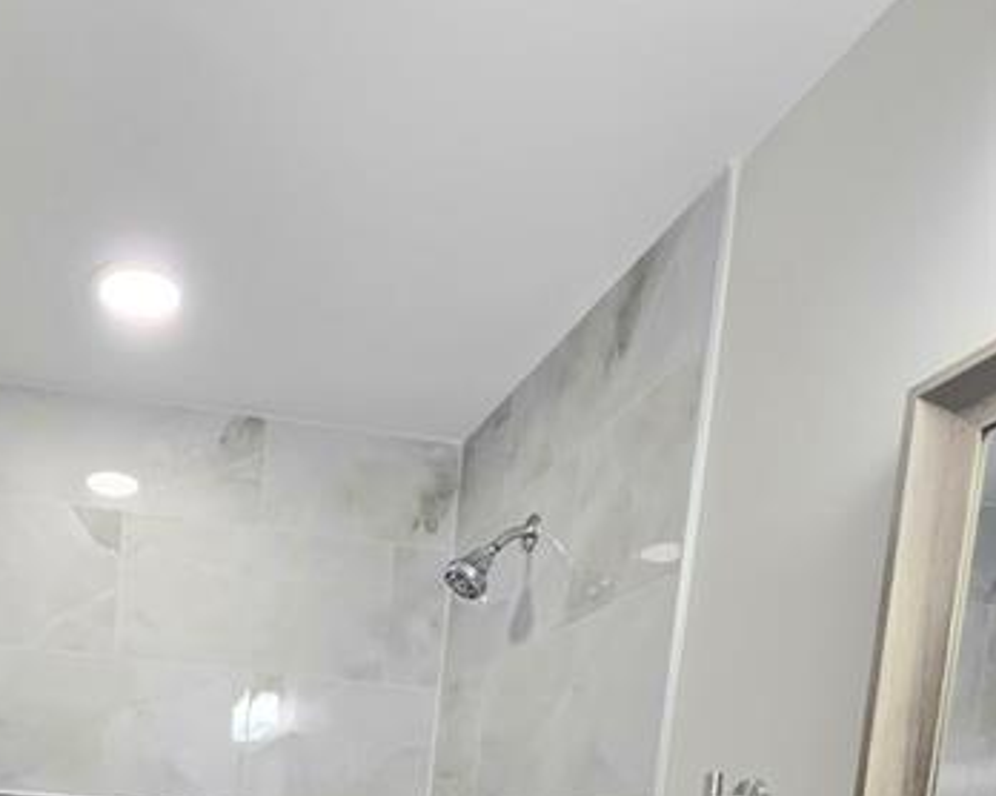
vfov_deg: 36.8
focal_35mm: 28
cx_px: 183
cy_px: 994
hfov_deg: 57.1
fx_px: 825
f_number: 2.2
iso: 40
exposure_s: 1/60.2
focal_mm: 1.7
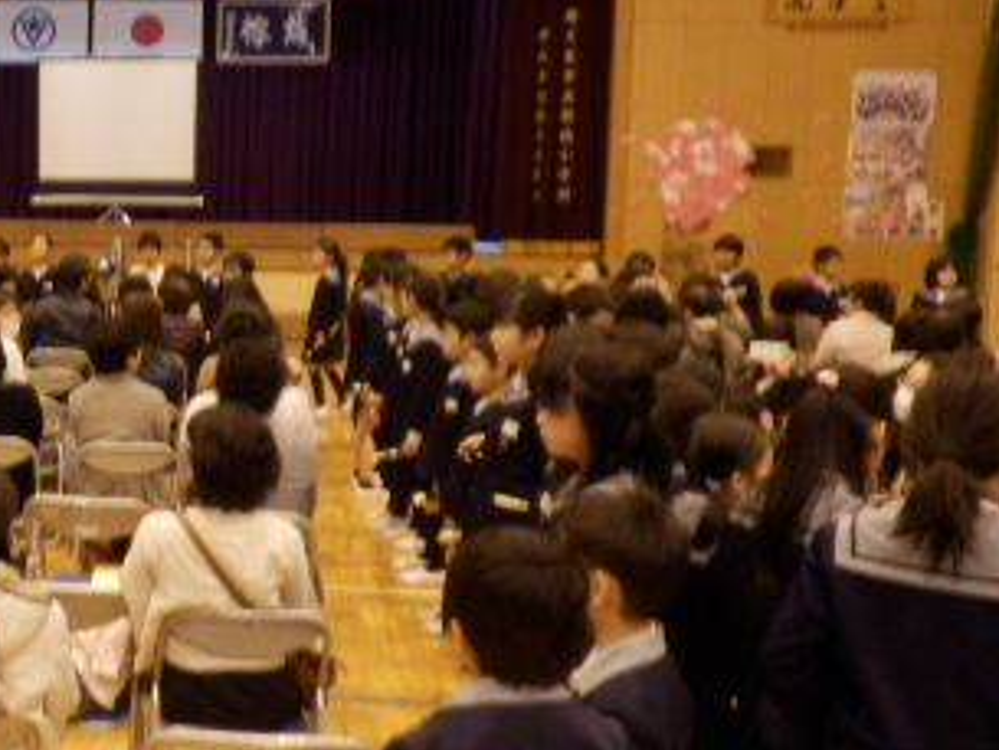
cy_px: 334
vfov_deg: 23.3
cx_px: -46
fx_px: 1819
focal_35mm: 63
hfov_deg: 28.4
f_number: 3.5
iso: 400
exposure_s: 1/30
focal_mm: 5.3
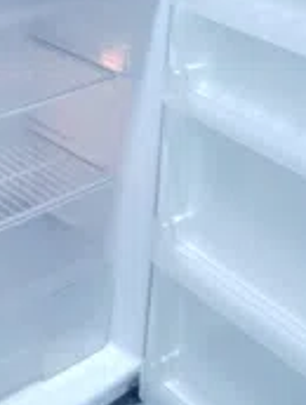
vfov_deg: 28.0
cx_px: 127
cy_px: 59
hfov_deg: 22.0
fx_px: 786
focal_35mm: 67
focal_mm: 4.25
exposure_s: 1/33.3
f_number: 1.8
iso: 382
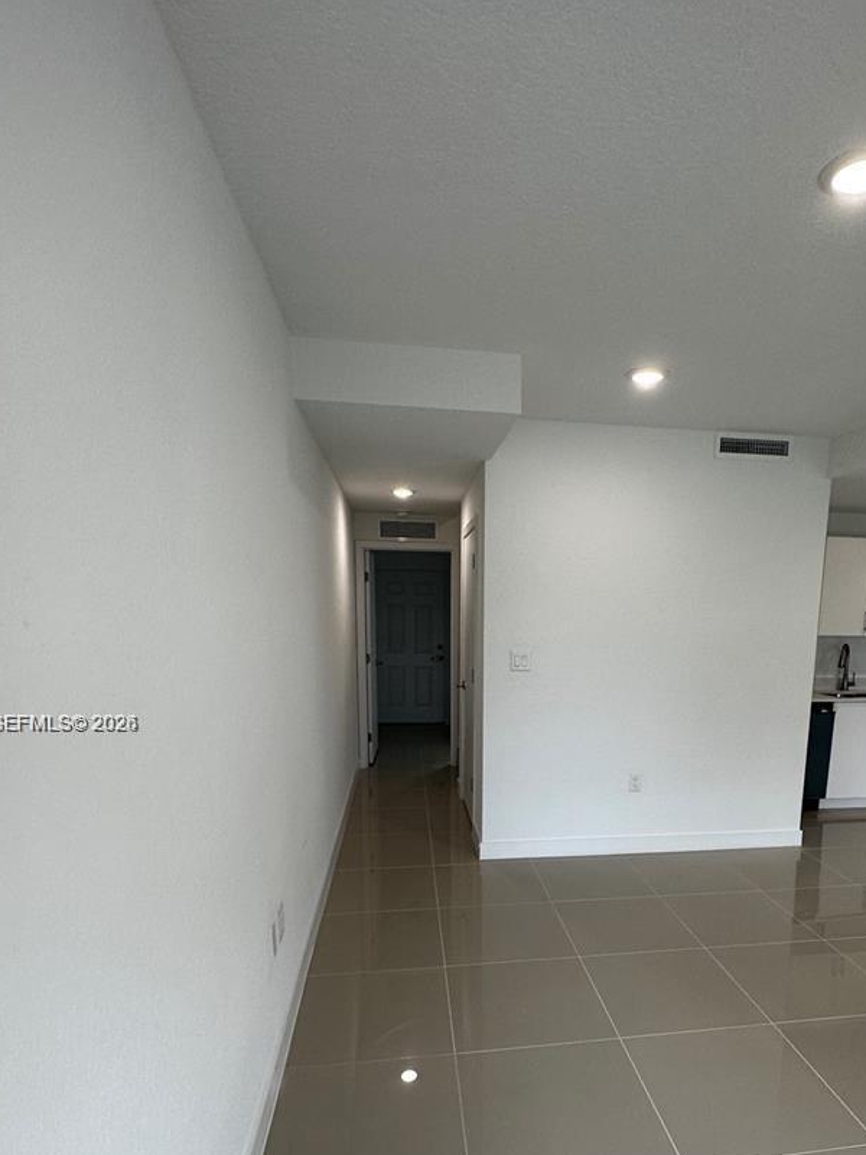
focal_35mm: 21
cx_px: 520
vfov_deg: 77.5
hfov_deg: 62.9
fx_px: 700
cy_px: 725
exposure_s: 1/120
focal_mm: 2.22
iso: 80
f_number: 2.2
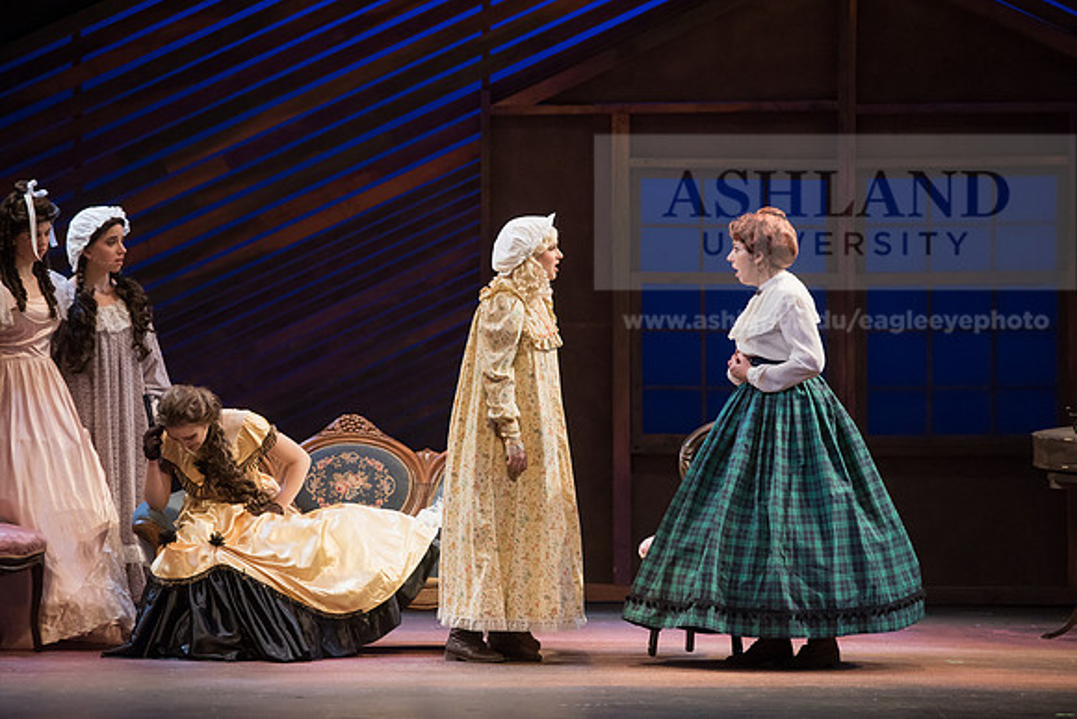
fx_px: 5386
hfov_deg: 11.4
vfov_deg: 7.6
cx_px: 538
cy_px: 360
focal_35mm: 180
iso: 3200
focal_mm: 180
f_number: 3.5
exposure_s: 1/400
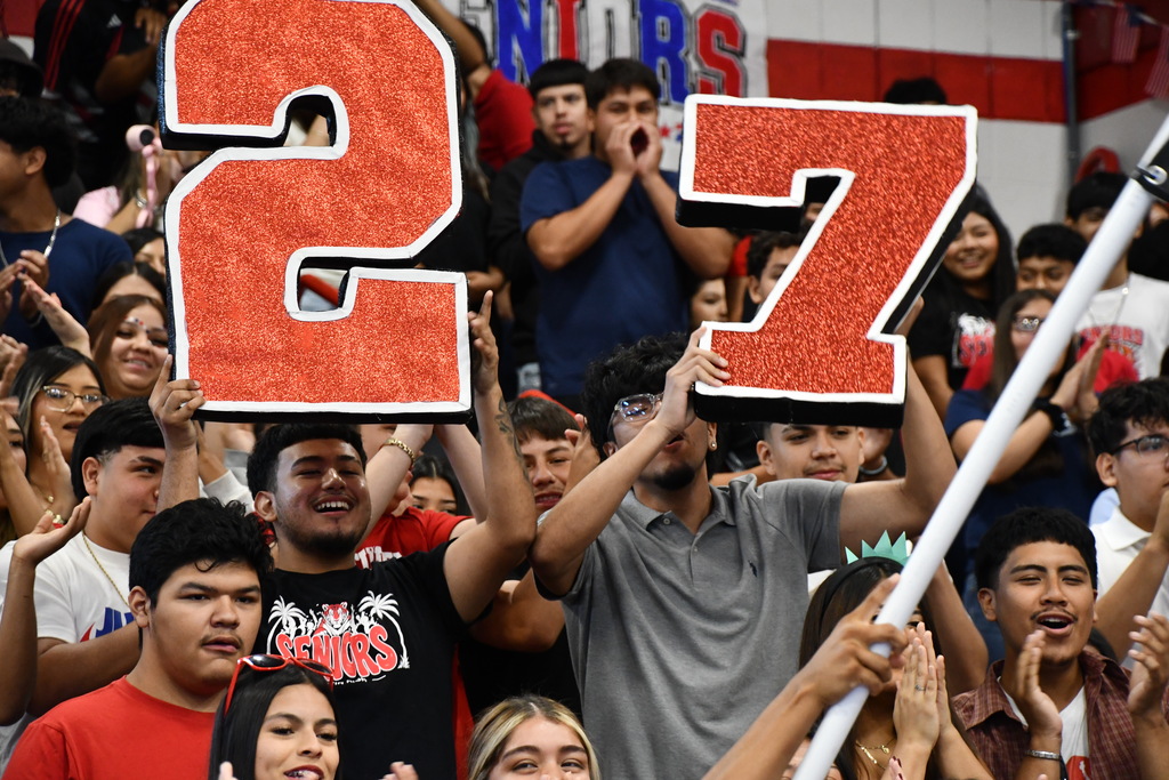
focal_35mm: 187
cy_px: 390
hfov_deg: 11.0
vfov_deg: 7.3
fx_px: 6073
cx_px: 584
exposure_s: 1/160
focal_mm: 125
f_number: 6
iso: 2500
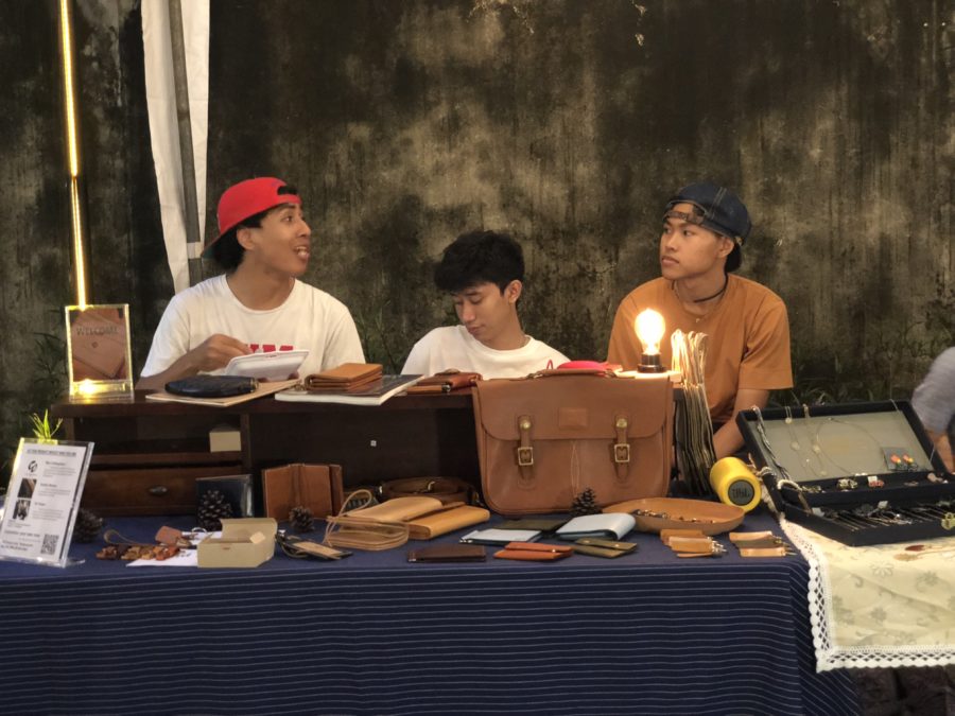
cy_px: 358
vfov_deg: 28.0
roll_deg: +1.5
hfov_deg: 36.8
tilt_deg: -5.9
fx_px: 1435
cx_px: 478
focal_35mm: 52
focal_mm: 6
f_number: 2.4
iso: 160
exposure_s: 1/9
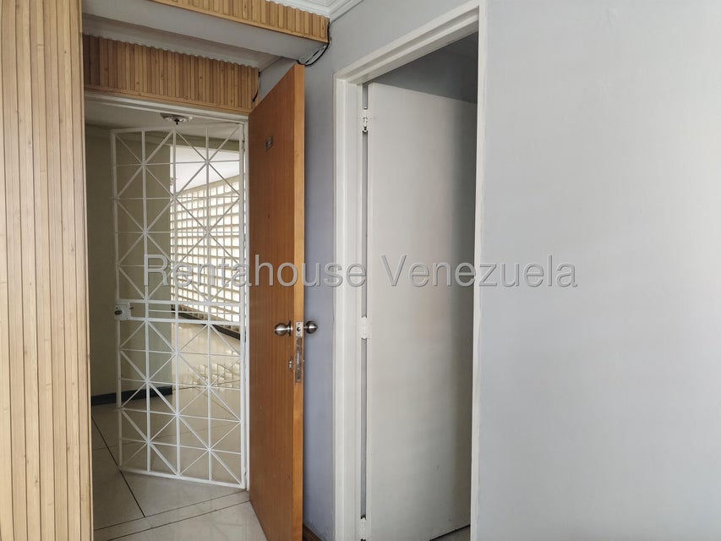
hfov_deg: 61.7
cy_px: 270
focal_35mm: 29
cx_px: 360
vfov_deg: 48.2
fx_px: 604
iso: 788
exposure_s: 1/30.8
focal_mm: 4.75
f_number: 1.8
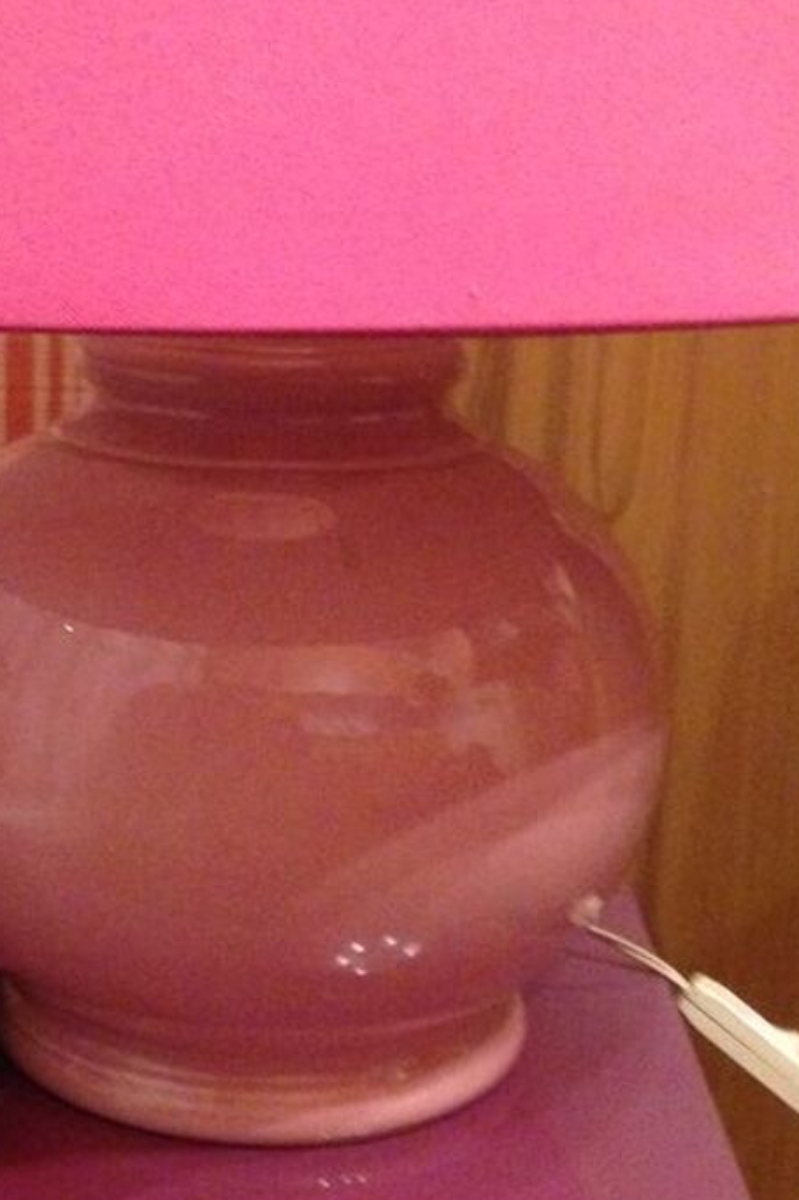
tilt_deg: -8.7
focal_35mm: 67
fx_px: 2231
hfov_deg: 20.1
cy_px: 482
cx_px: 151
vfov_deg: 30.0
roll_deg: -1.8
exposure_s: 1/15
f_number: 2.4
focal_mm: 4.12
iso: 640
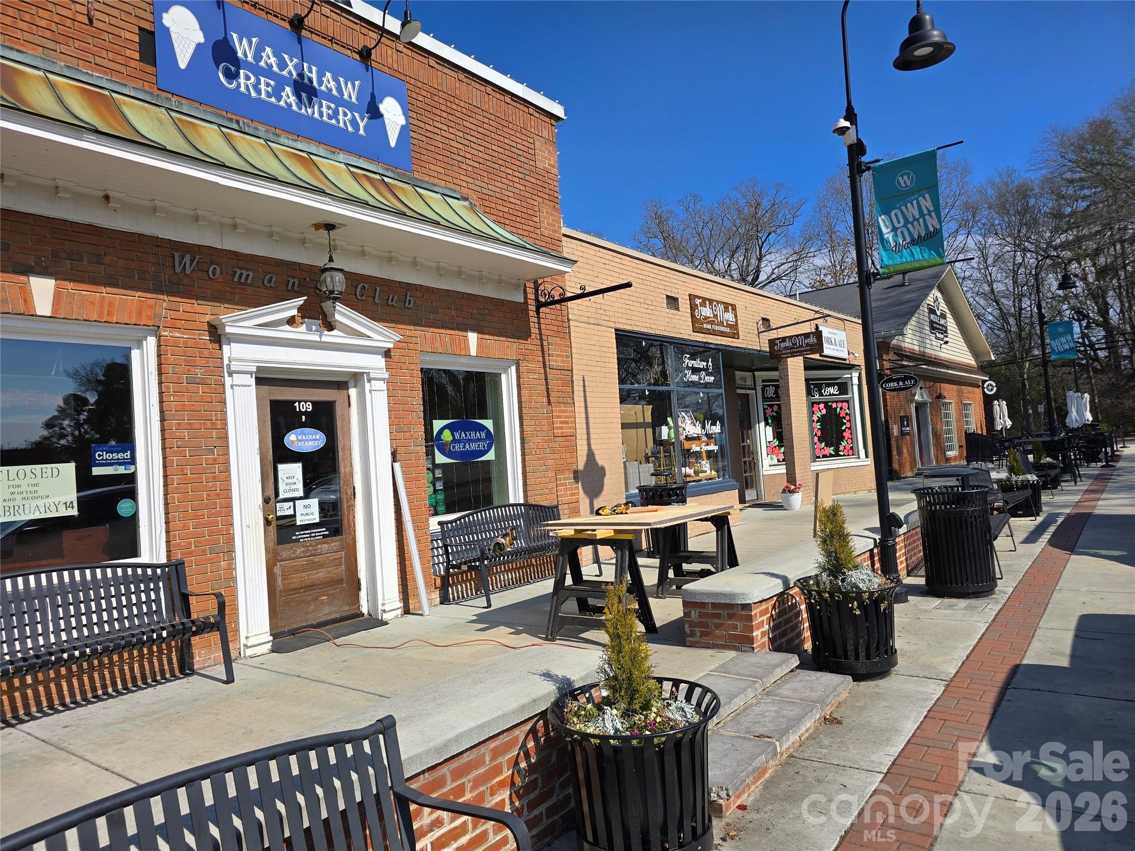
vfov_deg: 58.9
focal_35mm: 23
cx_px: 568
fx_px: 754
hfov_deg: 73.9
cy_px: 426
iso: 12
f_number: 1.7
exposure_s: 1/1163
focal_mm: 6.3
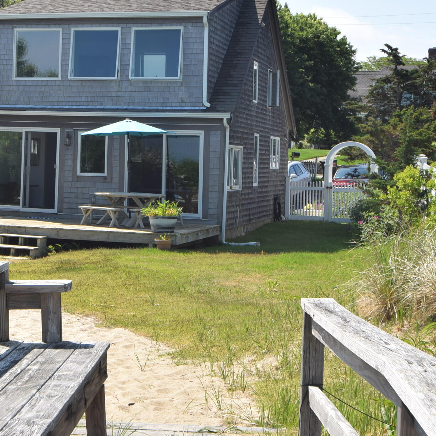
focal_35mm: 75
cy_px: 143
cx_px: 111
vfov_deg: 23.0
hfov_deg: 22.8
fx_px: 1069
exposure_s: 1/200
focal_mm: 24
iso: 100
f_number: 11
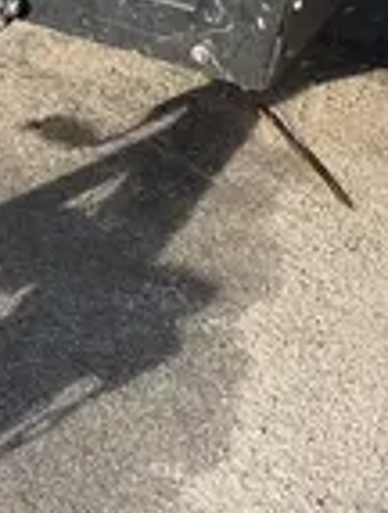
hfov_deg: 11.0
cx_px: -90
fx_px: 1979
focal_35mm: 133
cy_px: -120
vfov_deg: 14.3
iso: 32
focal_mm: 4.2
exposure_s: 1/1511
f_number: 1.6
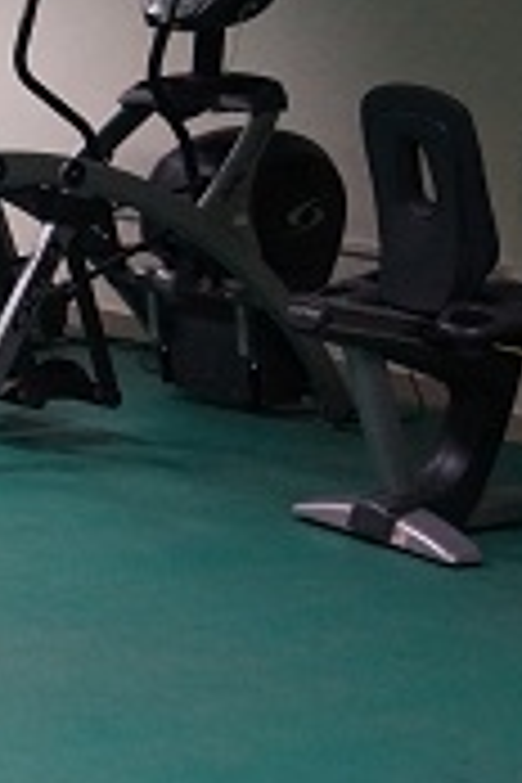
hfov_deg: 11.2
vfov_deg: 18.2
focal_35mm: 112
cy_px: 297
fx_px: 2436
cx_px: -490
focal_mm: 18
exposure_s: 1/160
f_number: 4
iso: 1600
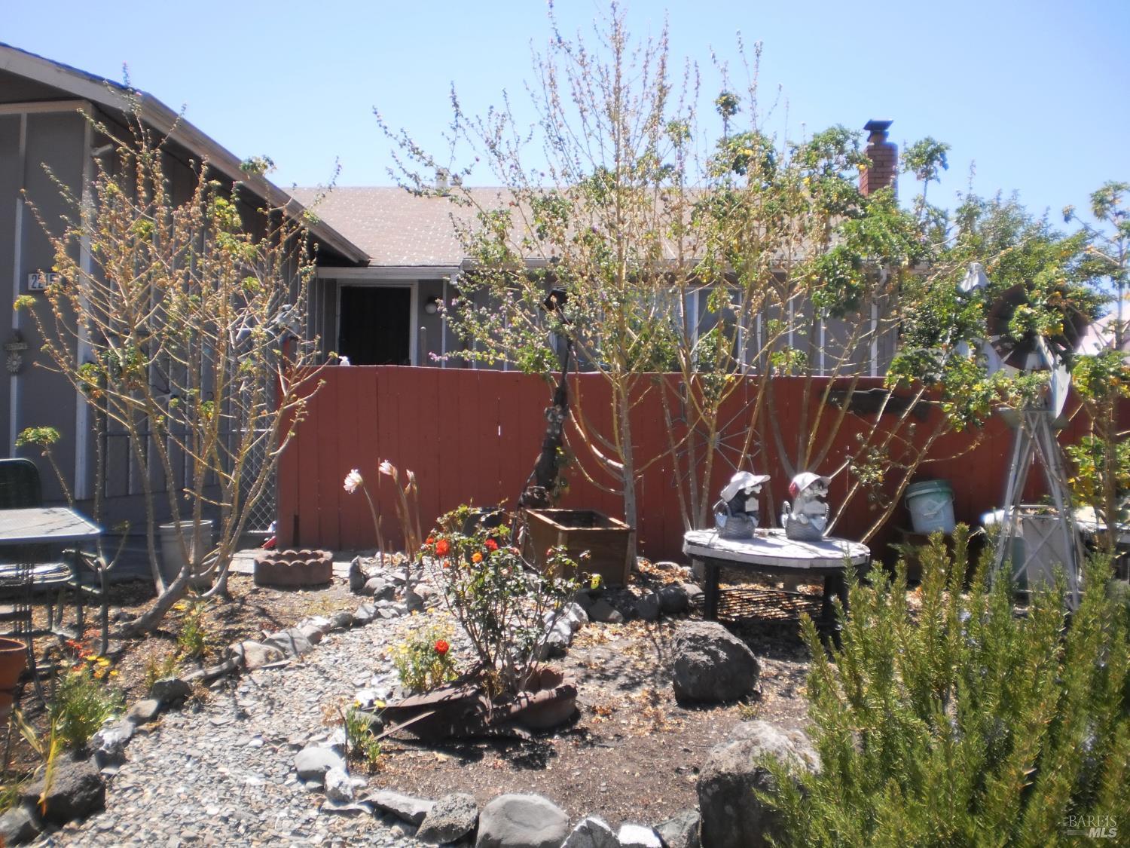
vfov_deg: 39.7
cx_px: 565
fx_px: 1175
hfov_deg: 51.4
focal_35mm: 36
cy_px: 424
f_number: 3.1
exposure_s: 1/640
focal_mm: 6.3
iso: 100
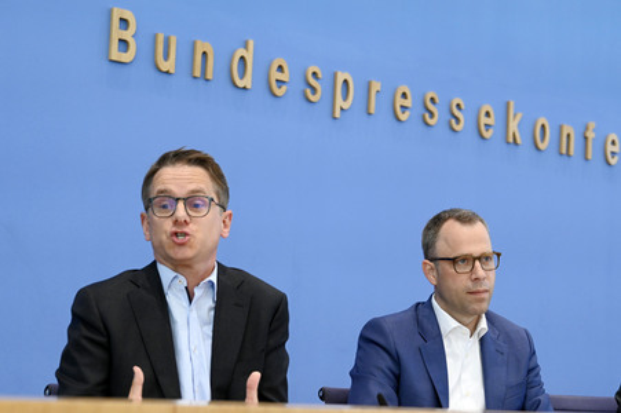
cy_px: 206
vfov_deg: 15.9
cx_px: 310
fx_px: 1482
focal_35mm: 86
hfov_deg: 23.7
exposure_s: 1/640
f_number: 5.6
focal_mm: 86
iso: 3200
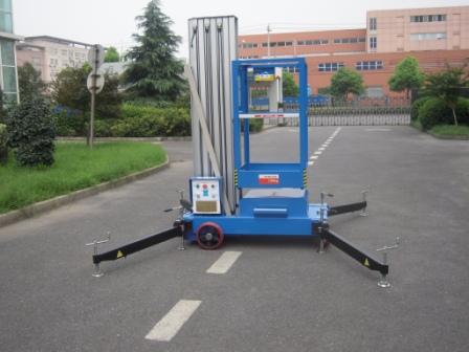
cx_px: 234
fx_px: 501
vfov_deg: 38.7
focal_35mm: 37
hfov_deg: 50.1
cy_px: 176
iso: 100
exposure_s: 1/640
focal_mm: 6.5
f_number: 3
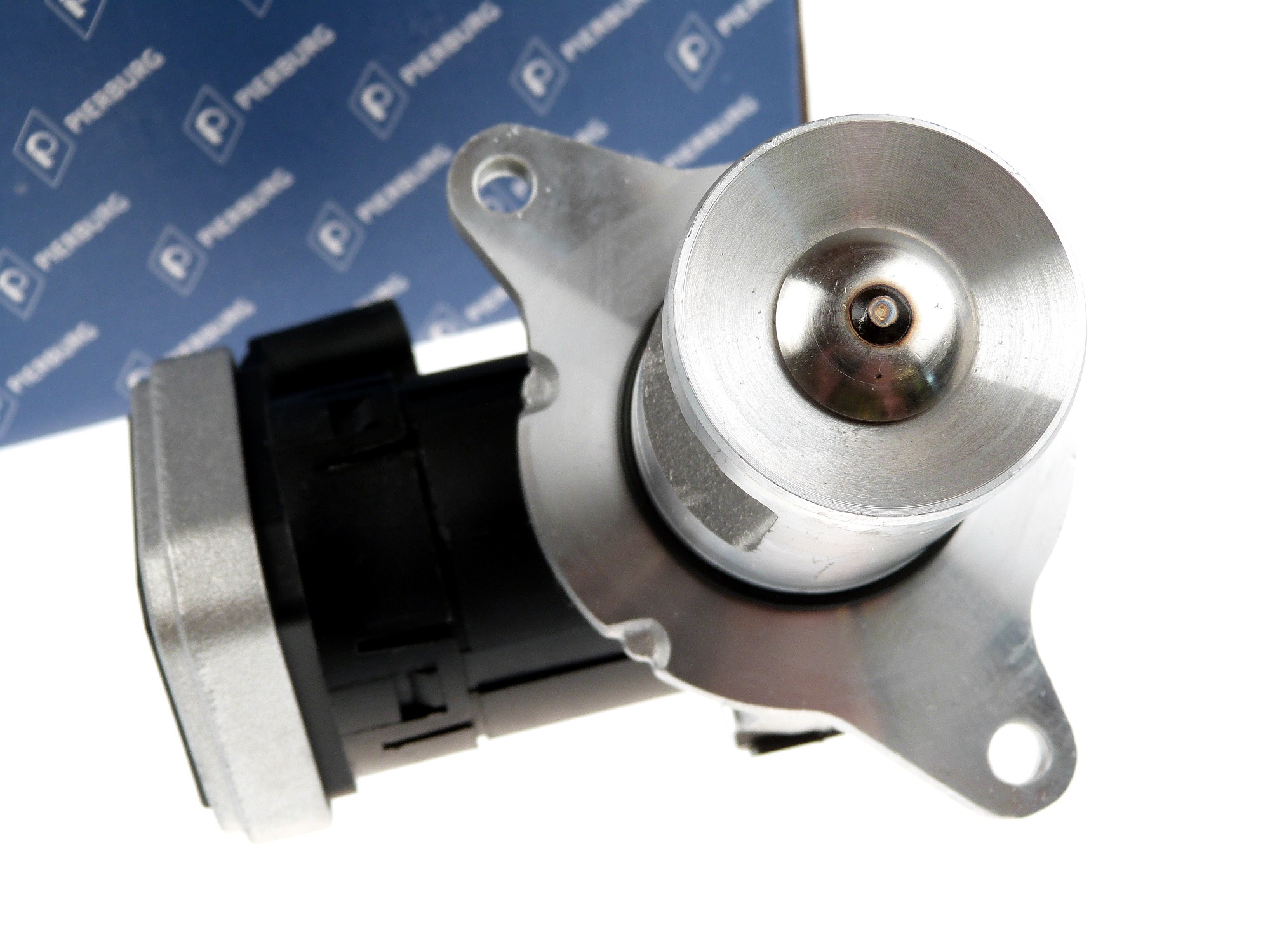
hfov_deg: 35.5
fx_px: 1981
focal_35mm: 54
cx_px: 635
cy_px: 476
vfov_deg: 27.0
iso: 100
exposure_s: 1/100
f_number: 3.2
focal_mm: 9.7
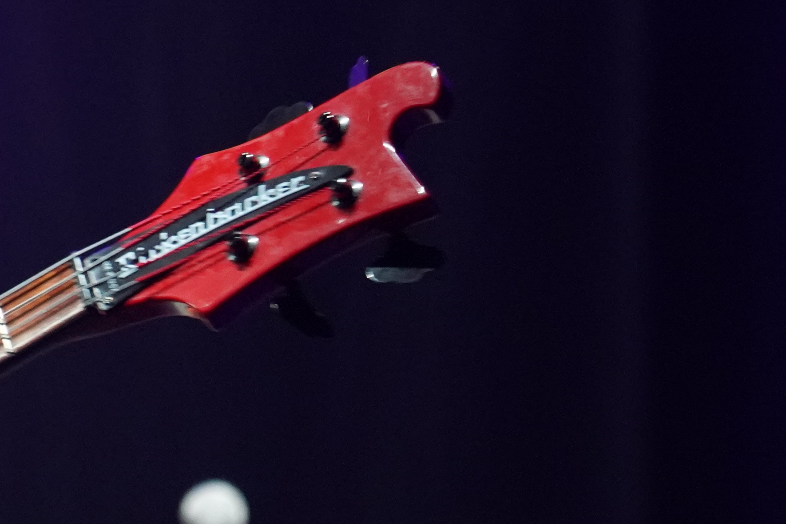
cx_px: -209
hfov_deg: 5.8
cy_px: 123
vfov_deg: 3.9
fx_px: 7772
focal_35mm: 356
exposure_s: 1/160
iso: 8000
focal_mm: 105
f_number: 4
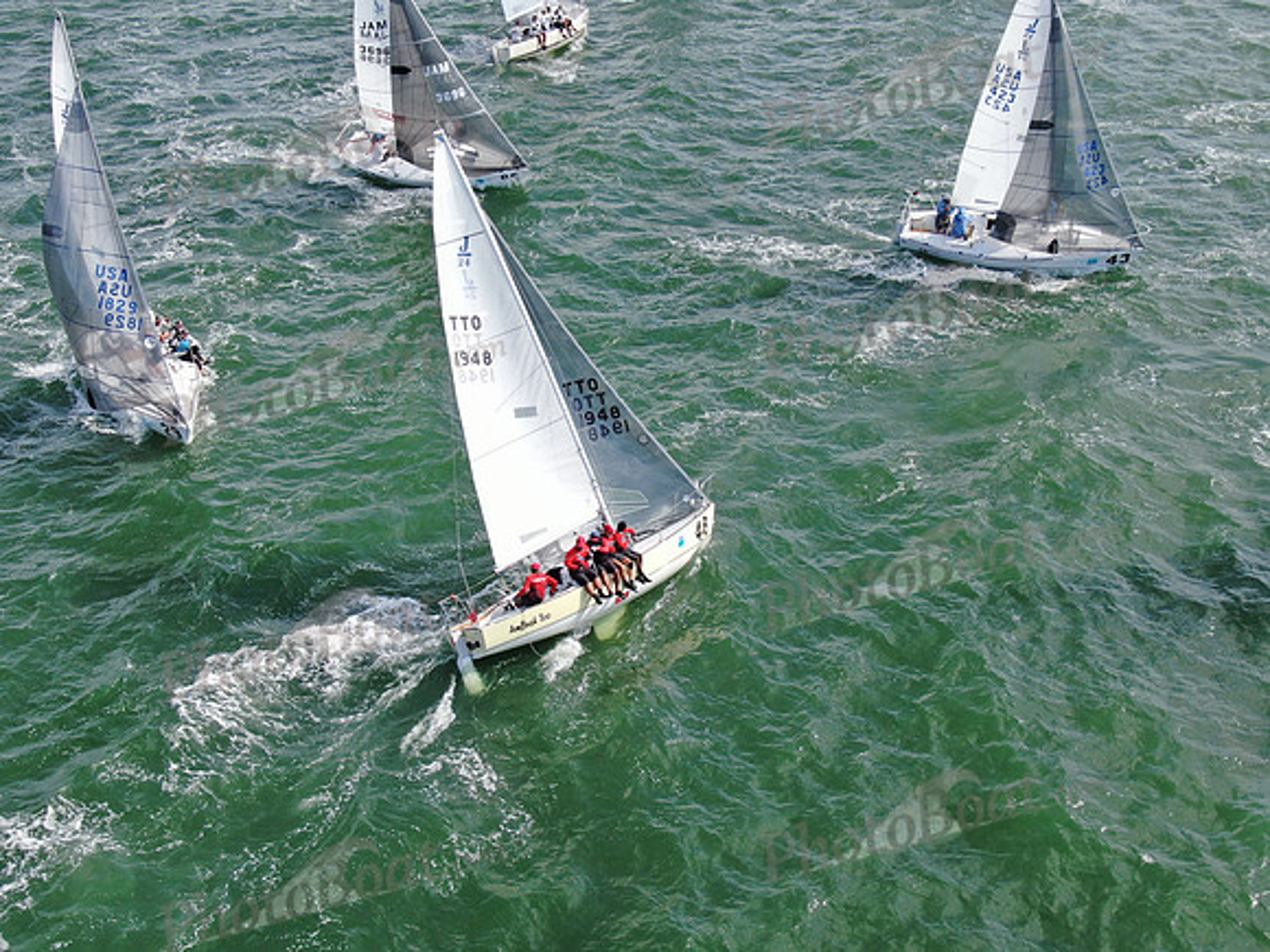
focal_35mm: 48
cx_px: 635
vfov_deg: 30.3
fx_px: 1761
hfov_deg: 39.7
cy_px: 476
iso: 100
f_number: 3.8
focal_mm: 8.6
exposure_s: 1/500
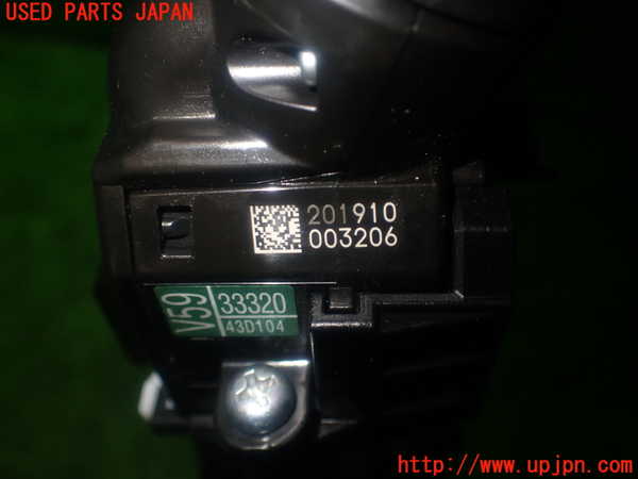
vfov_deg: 44.2
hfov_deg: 56.8
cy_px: 240
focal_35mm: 32
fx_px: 590
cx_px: 319
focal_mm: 5.79
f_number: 2.4
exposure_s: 1/60
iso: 200
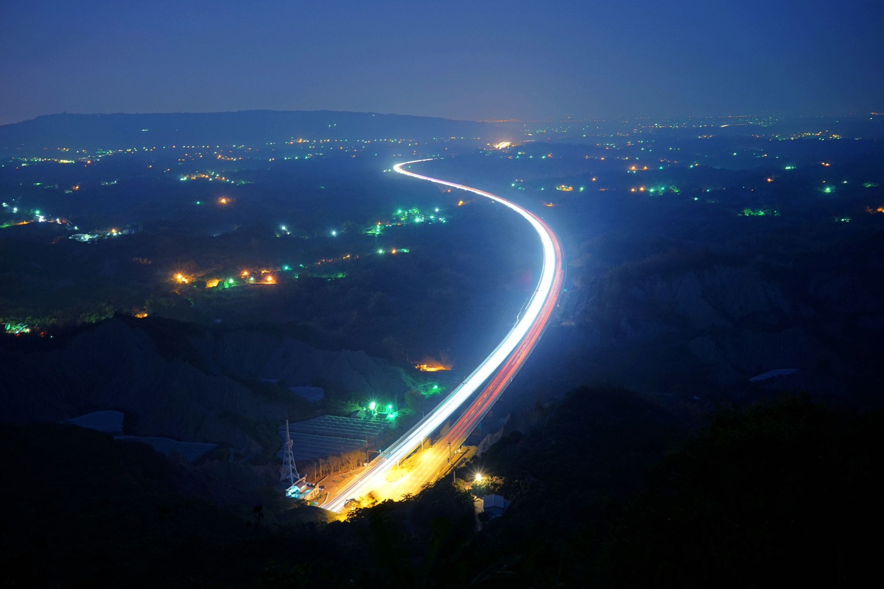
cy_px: 294
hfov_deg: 50.7
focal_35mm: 38
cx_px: 442
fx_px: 933
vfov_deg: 35.0
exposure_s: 20
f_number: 5.6
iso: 400
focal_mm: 38
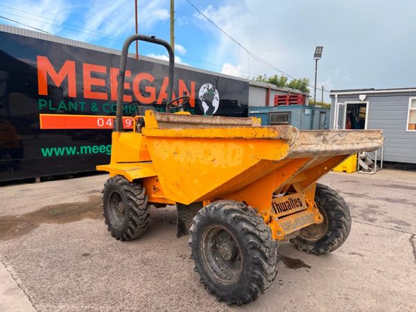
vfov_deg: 56.8
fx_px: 288
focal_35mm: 24
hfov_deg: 71.6
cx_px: 208
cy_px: 156
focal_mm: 6.76
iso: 100
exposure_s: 1/2370
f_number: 1.78
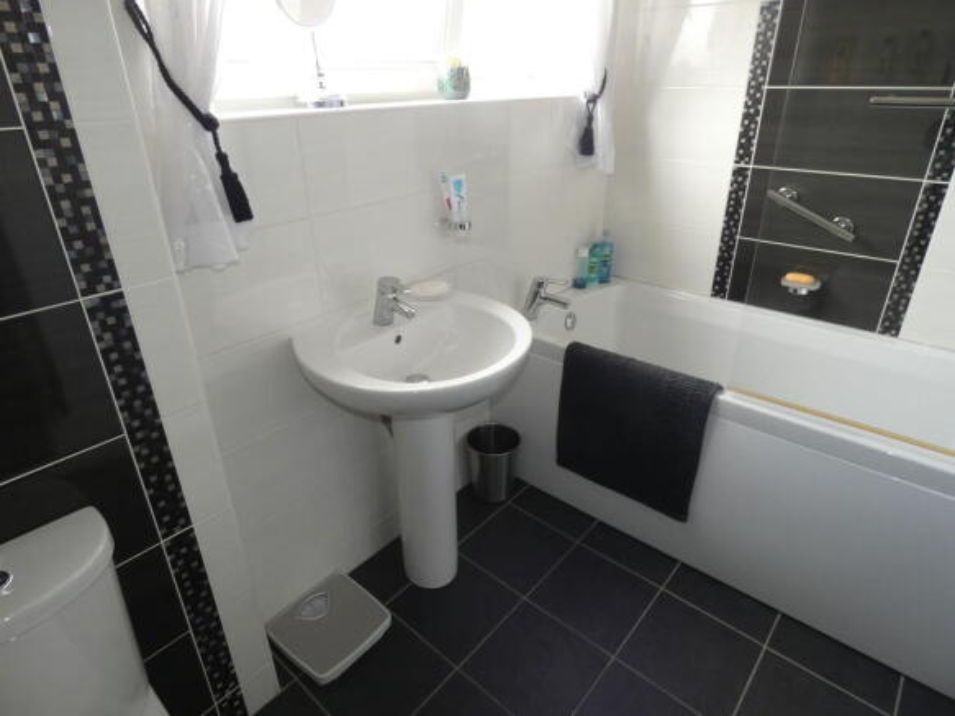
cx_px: 478
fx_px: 552
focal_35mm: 20
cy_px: 358
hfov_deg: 81.8
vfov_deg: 66.0
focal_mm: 3.6
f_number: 2.8
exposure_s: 1/60
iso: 160
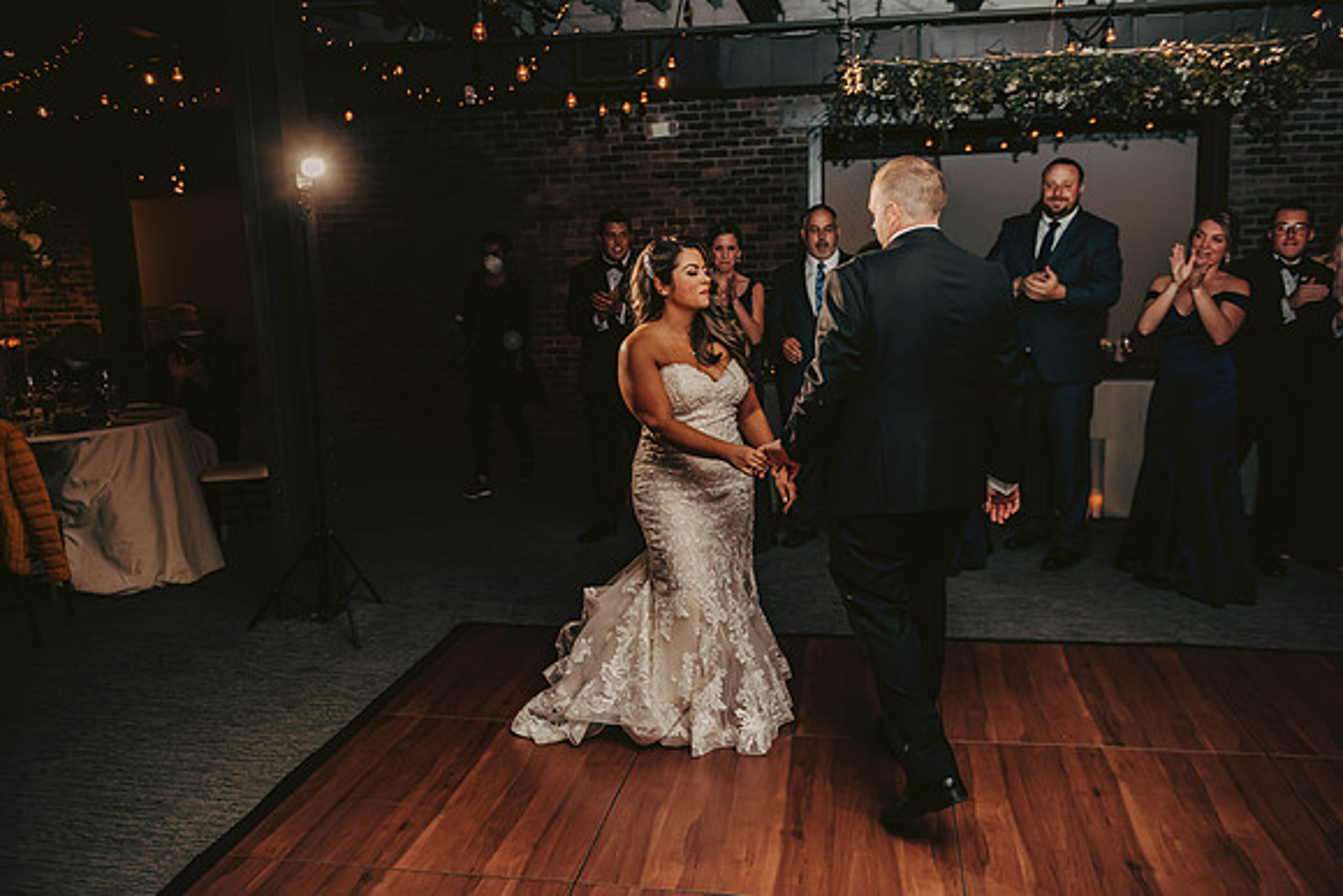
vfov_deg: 41.1
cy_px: 448
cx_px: 672
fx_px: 1194
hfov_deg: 58.7
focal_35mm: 32
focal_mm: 32
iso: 2000
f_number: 3.2
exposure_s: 1/200
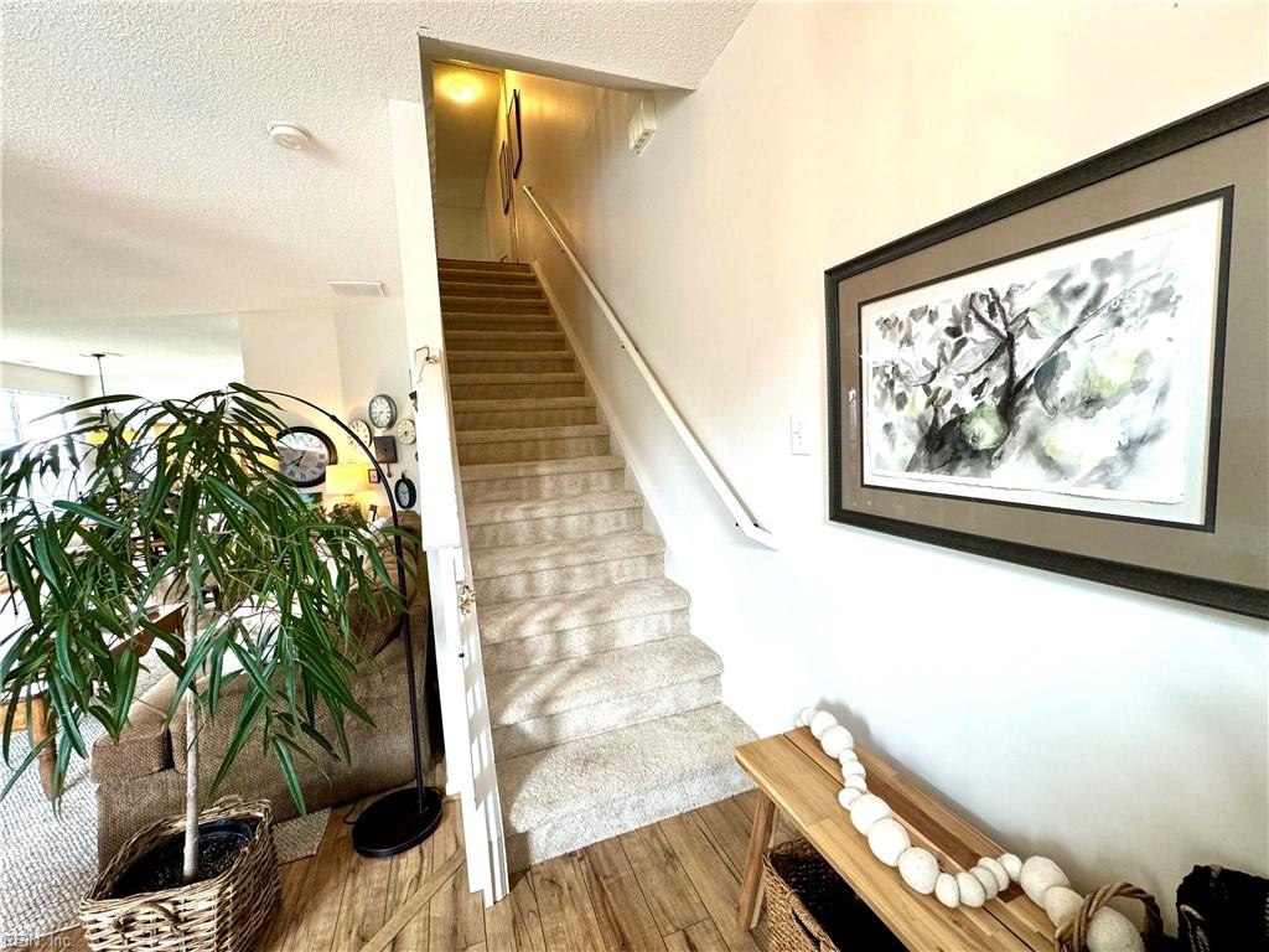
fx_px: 513
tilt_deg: -5.3
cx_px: 634
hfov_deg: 102.1
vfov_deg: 85.7
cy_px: 476
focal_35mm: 14
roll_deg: +3.6
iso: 200
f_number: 2.2
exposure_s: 1/120
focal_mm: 2.22
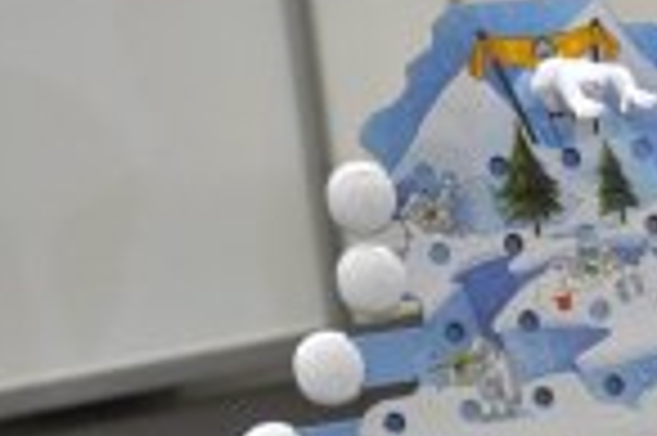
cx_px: 976
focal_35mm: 132
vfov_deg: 10.0
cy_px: 697
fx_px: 2402
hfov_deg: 14.5
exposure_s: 1/50
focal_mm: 25
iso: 800
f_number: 3.8
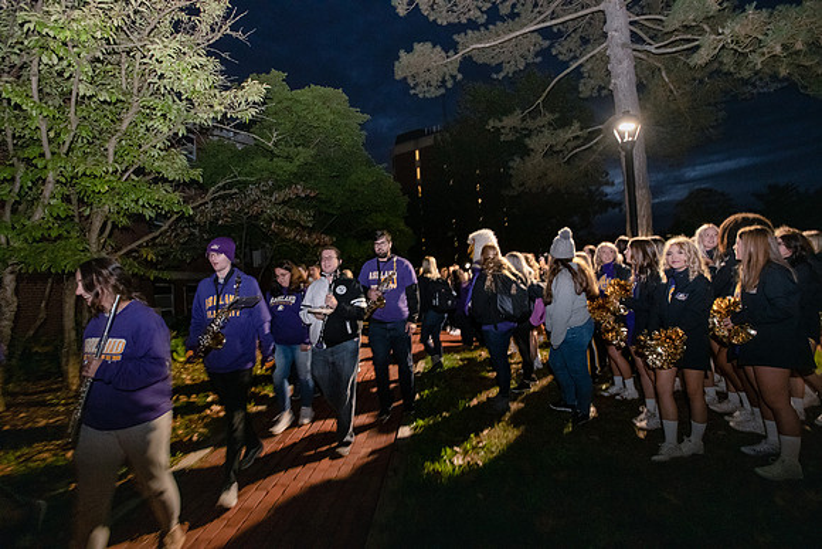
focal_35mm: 17
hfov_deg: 93.3
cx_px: 411
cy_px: 274
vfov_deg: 70.5
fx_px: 388
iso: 5000
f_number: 5
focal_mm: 17
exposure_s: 1/40
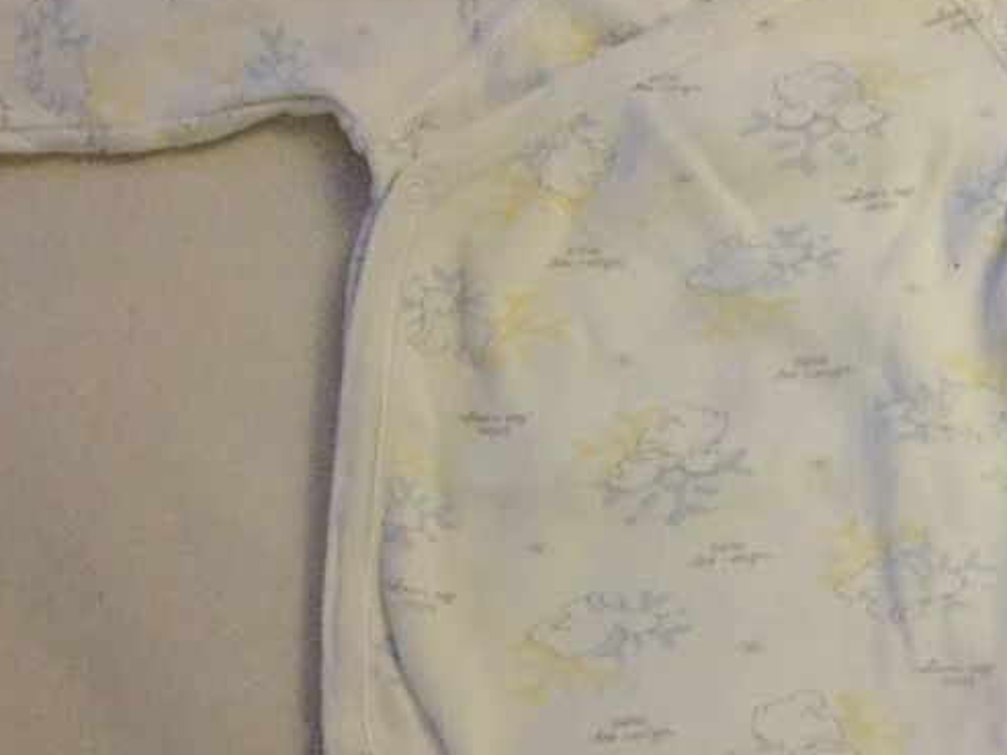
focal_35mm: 59
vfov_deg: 24.8
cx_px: 743
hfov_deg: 32.2
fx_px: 1716
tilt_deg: -82.8
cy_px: 393
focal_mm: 4.15
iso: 320
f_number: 2.2
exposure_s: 1/17
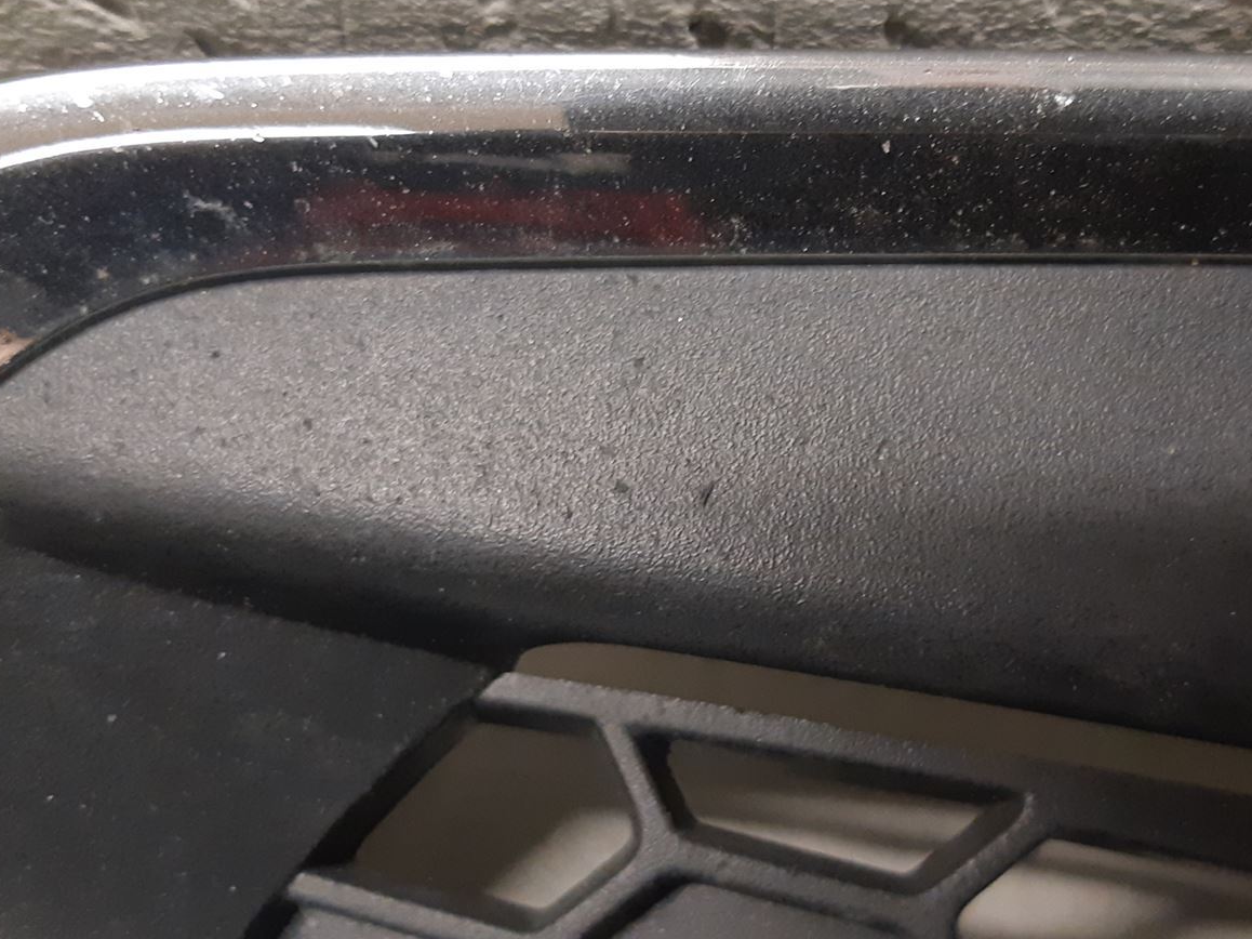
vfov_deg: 31.5
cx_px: 701
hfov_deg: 41.2
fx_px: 1663
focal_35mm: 46
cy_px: 506
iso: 320
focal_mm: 3.93
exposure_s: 1/50
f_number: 1.7
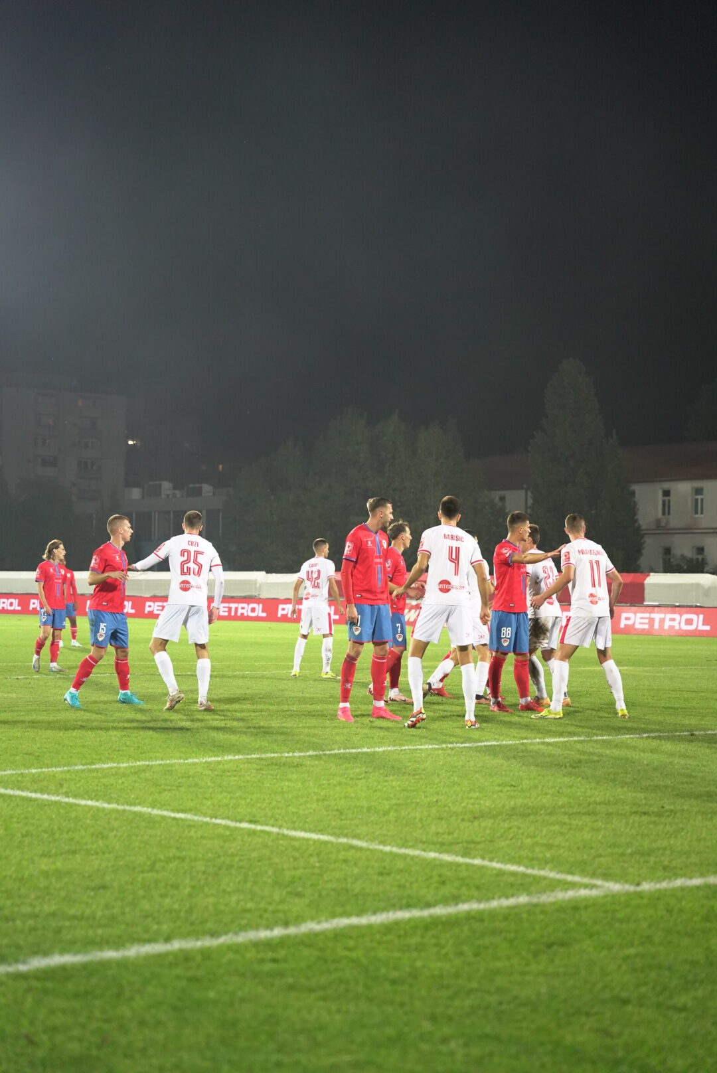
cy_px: 536
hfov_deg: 19.5
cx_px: 358
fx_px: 2088
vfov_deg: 28.8
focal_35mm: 70
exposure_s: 1/1250
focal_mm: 70
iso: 4000
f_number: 2.8
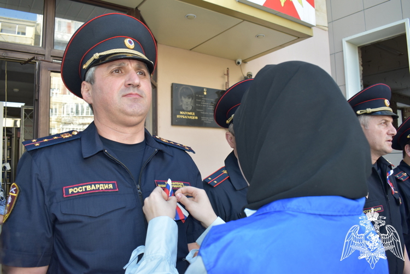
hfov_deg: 67.4
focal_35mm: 27
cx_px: 205
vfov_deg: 47.9
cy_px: 137
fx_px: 307
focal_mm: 18
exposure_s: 1/125
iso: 450
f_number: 5.6
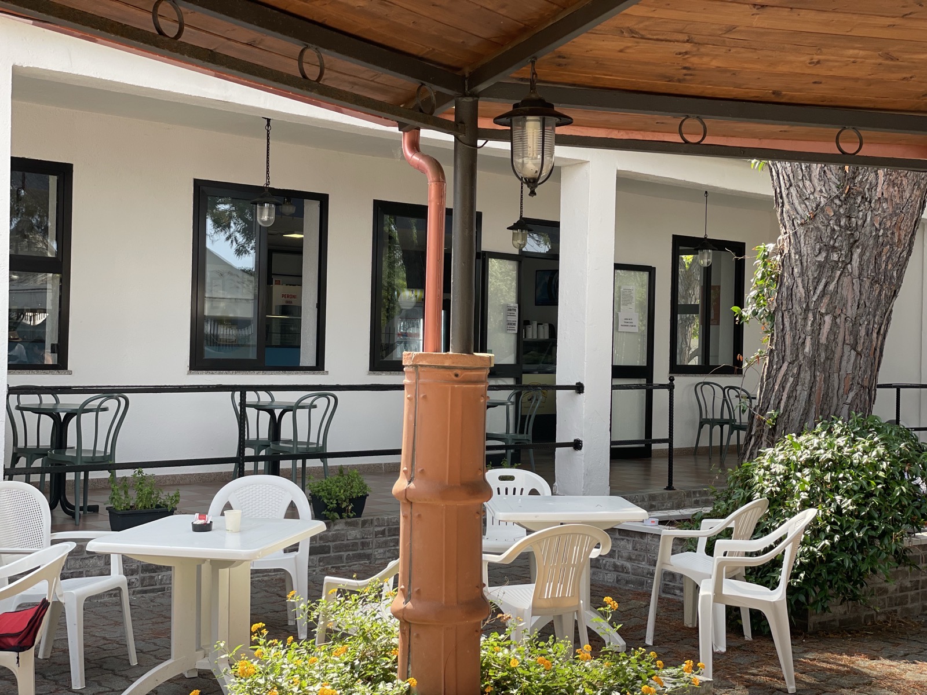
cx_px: 464
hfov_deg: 36.8
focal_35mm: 52
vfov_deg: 28.0
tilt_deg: -1.1
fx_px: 1393
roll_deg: -0.9
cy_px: 348
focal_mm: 6
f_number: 2
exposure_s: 1/280
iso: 32
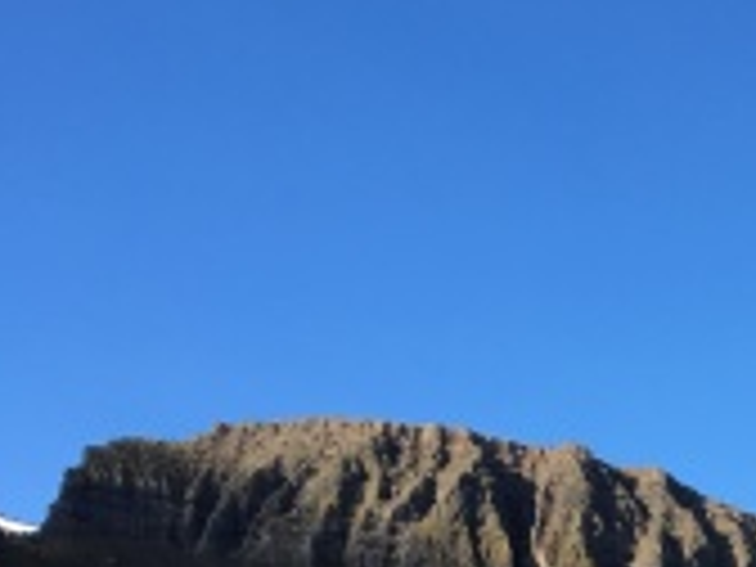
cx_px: 1222
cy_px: 729
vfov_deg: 14.9
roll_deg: +0.8
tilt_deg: +14.0
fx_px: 2075
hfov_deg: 17.8
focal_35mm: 95
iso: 25
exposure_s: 1/496
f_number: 2.2
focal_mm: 4.15
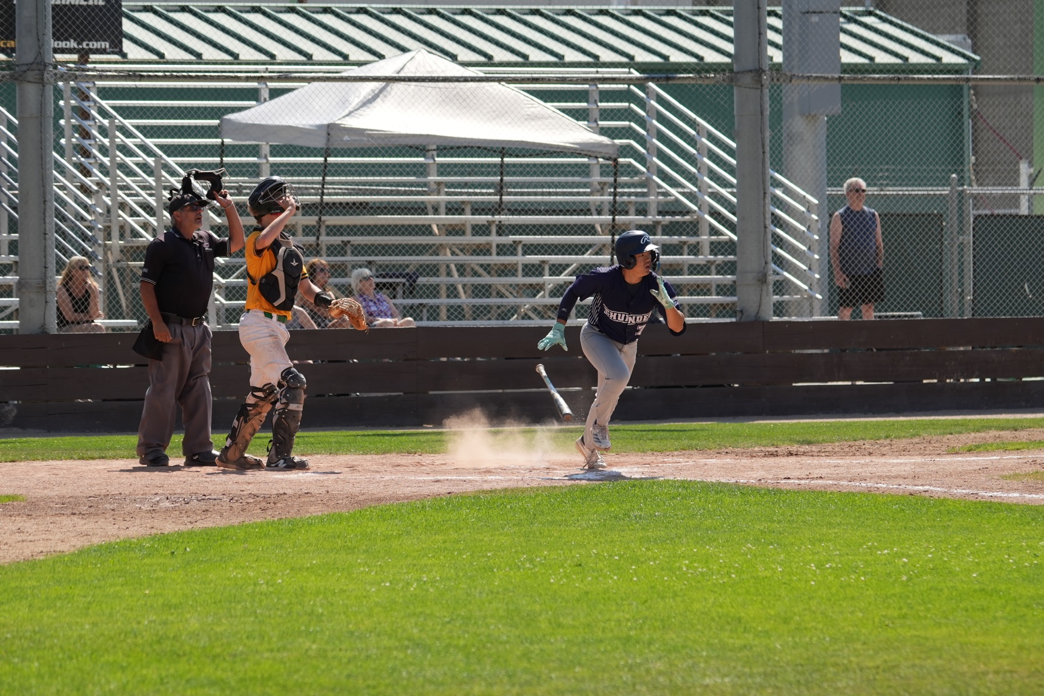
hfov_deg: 8.7
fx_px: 6843
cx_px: 522
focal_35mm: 236
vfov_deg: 5.8
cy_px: 348
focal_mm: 157.9
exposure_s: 1/800
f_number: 5.6
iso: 200
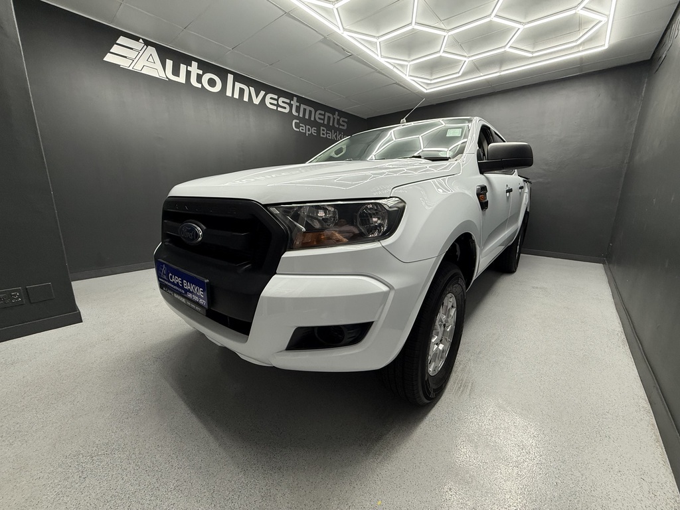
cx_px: 340
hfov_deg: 102.1
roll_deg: -0.9
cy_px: 255
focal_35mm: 14
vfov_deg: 85.7
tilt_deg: -11.6
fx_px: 275
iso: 160
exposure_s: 1/100
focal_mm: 2.22
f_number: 2.2
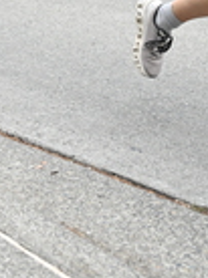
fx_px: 1173
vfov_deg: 12.5
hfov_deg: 10.1
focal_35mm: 146
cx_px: 5
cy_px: -195
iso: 1600
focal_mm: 38
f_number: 4
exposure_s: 1/800
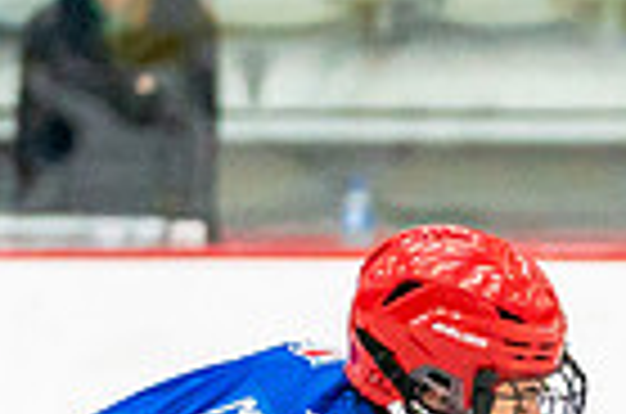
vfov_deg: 1.7
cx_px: 715
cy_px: 799
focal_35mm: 793
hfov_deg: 2.6
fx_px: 13758
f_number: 2.8
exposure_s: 1/1250
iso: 3200
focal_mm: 114
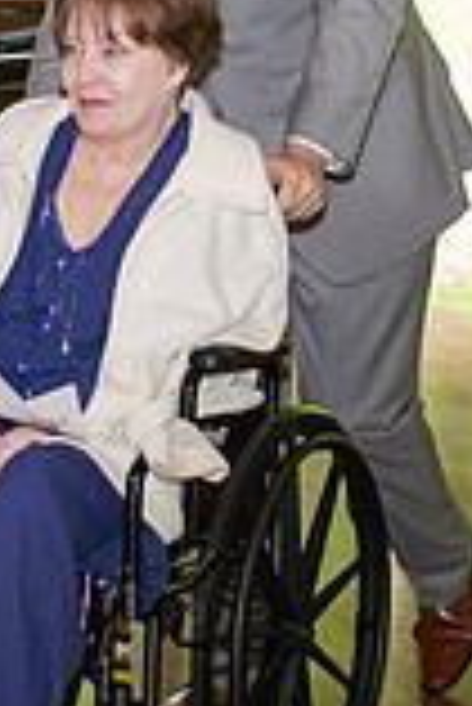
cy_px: 255
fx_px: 3022
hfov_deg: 8.9
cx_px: 114
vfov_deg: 13.3
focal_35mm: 154
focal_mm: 35
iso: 450
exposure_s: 1/200
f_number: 3.2
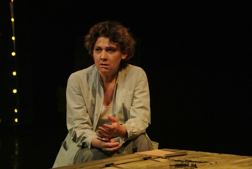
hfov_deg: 11.0
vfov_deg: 7.4
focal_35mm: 186
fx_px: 1303
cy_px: 84
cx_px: 126
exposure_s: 1/60
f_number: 4.8
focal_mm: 69
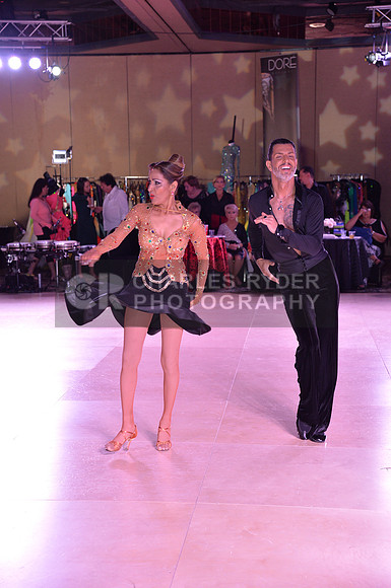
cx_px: 196
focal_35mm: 66
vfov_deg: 30.6
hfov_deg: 20.6
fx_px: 1078
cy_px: 294
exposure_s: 1/250
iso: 1250
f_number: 5
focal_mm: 66
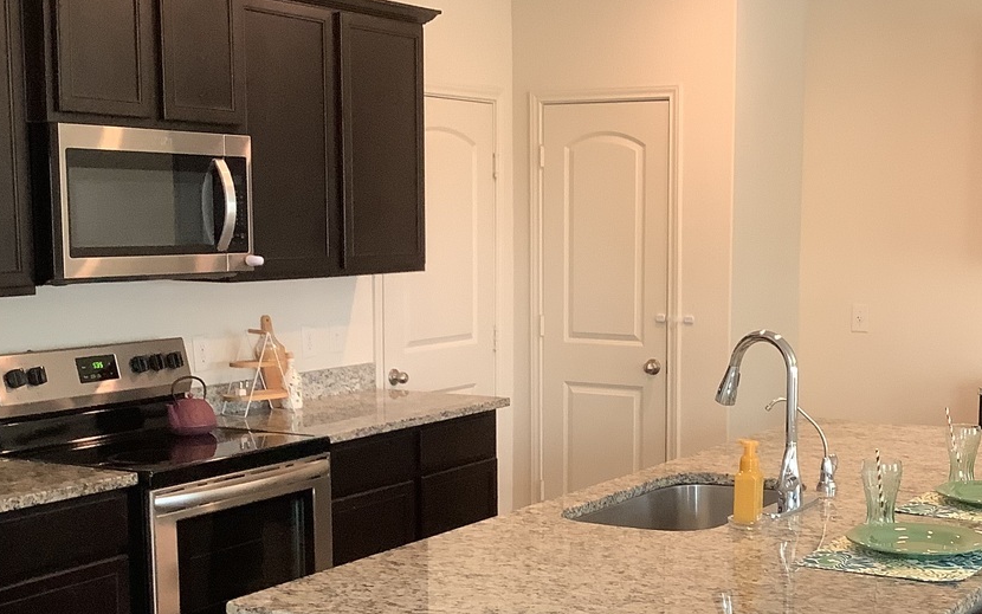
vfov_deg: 22.6
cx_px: 589
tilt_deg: -8.2
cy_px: 421
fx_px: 1526
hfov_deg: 35.6
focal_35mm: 57
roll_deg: +0.4
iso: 125
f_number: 2.4
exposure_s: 1/60
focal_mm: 3.3
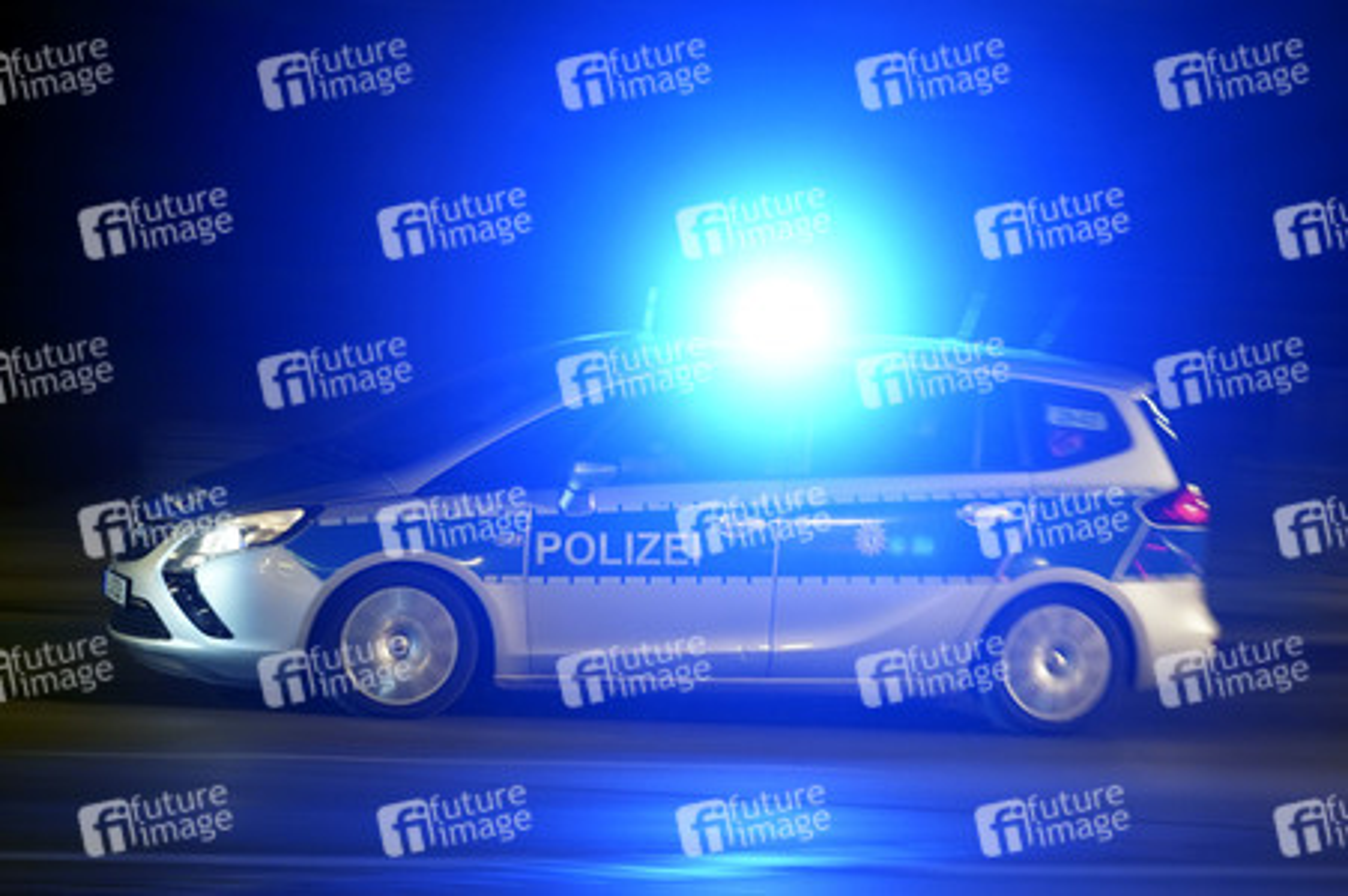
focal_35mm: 85
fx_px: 3180
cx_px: 674
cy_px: 448
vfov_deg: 16.0
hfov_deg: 23.9
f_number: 2.8
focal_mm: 85
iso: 1600
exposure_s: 1/25
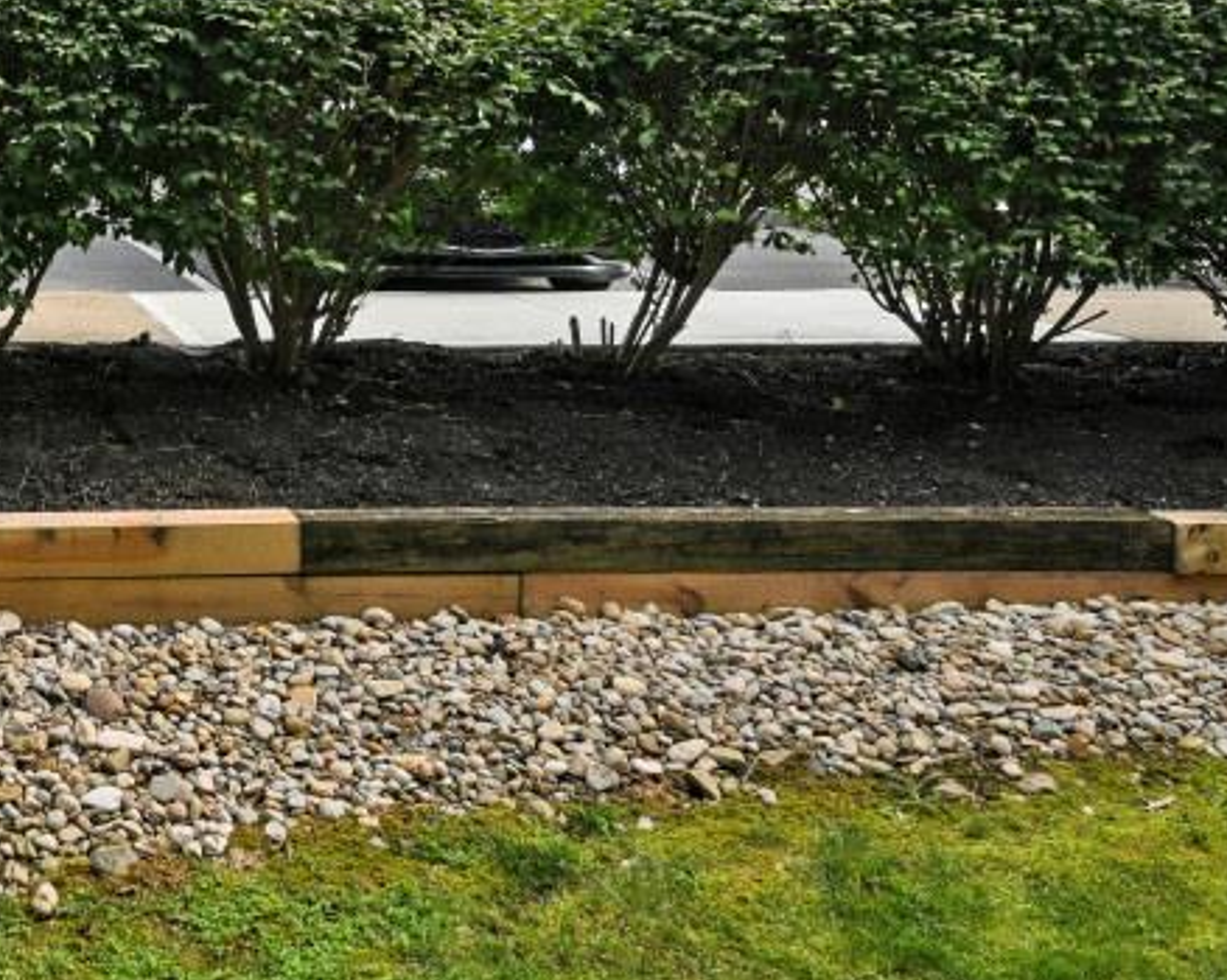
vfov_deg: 31.5
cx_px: -95
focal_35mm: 45
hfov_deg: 35.7
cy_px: 64
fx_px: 1633
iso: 100
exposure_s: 1/200
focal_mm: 14
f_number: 9
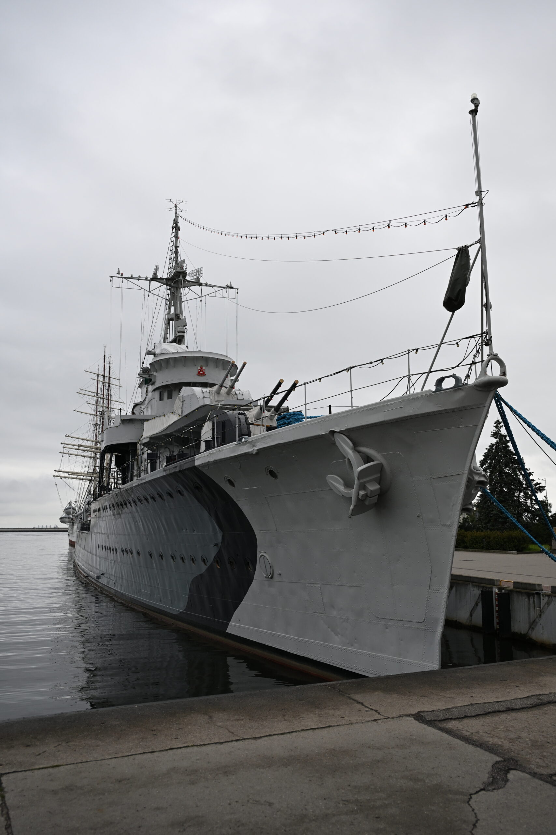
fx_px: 730
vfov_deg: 59.5
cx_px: 278
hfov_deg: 41.7
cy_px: 418
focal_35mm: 32
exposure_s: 1/500
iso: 400
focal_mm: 31.5
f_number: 4
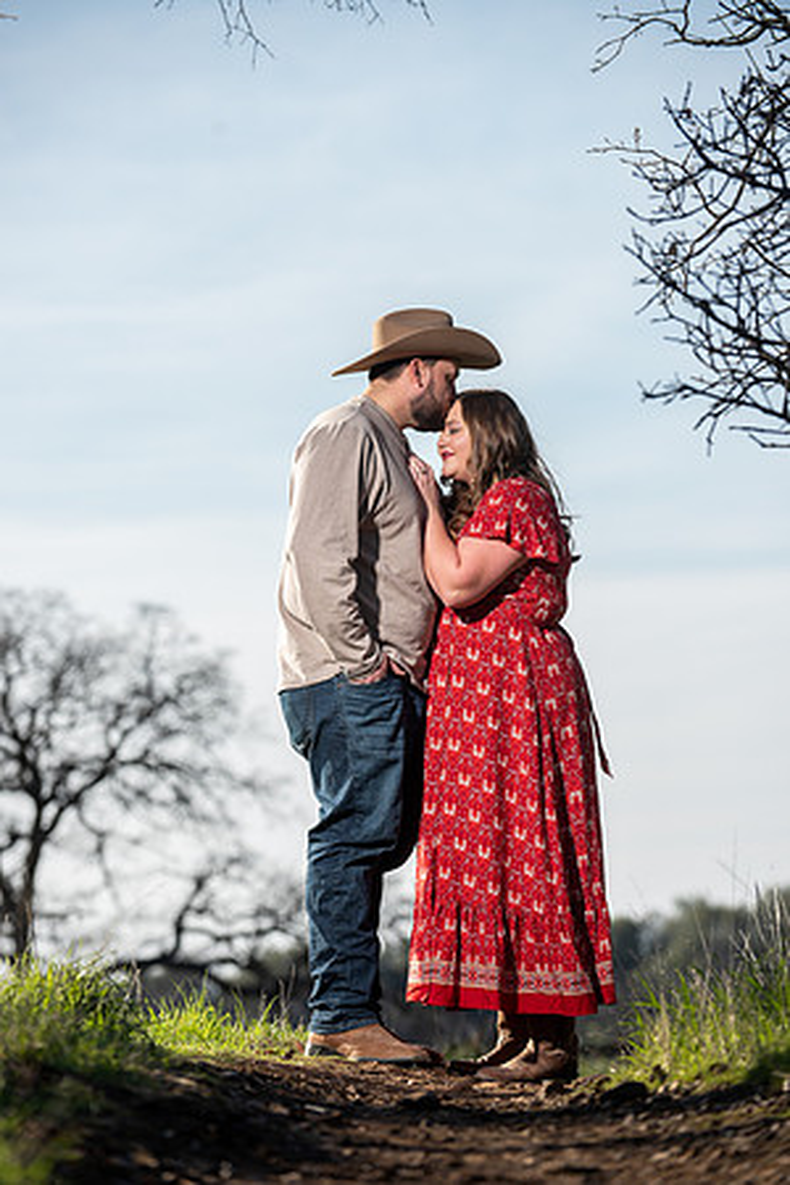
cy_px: 592
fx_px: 5102
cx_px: 395
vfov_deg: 13.2
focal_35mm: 155
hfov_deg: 8.9
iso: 50
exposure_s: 1/250
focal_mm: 155
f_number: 4.5
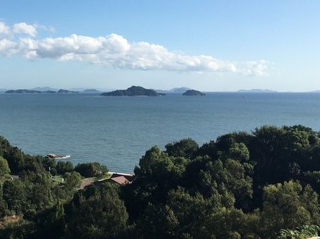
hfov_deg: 34.7
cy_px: 52
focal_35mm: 53
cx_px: 49
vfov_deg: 27.0
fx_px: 490
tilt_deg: +5.0
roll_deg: -1.0
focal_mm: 4.15
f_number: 2.2
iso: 25
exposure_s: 1/1637
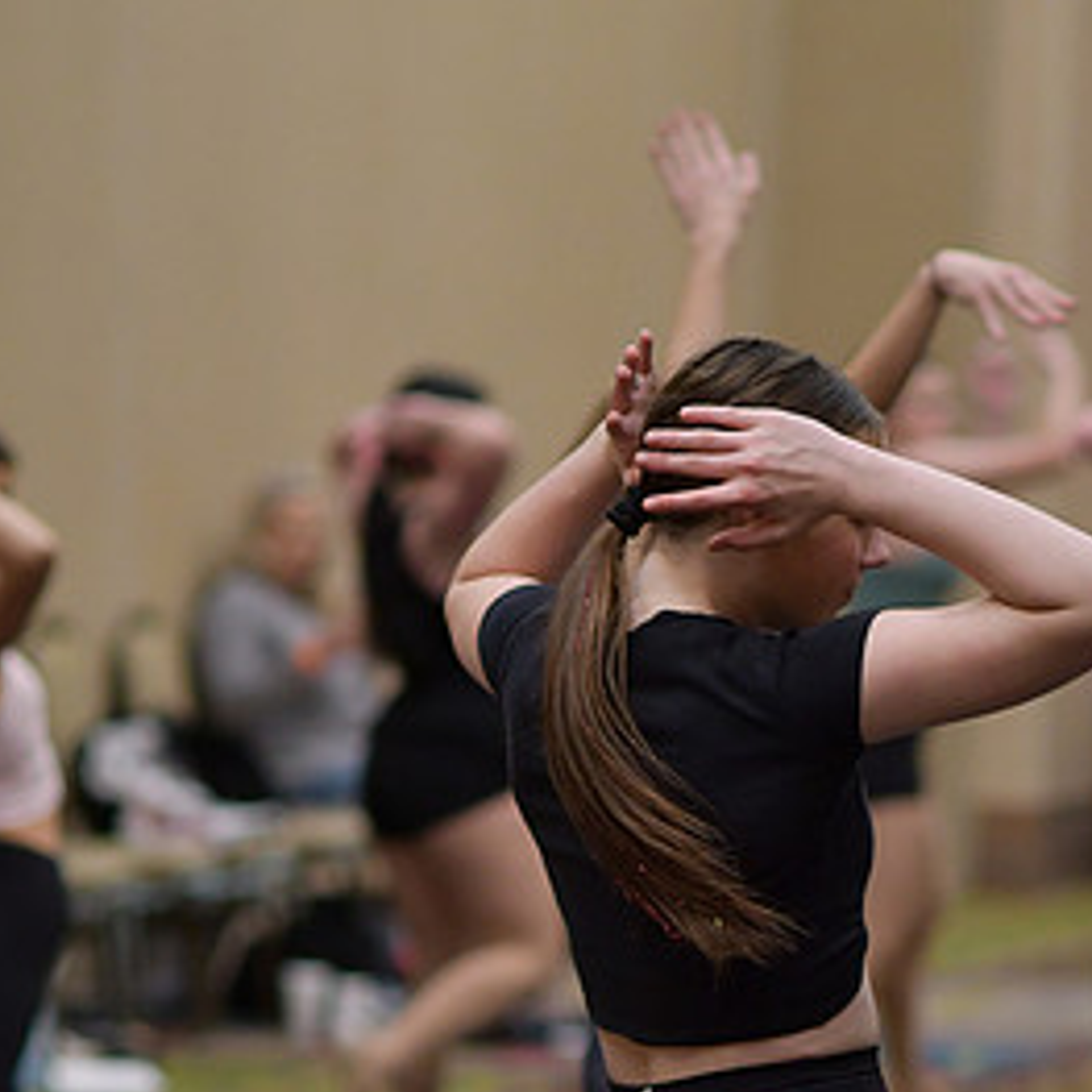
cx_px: 754
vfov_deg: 7.3
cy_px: 1167
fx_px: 8494
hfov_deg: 7.4
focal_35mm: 238
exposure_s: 1/800
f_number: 2
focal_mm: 85
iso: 1250
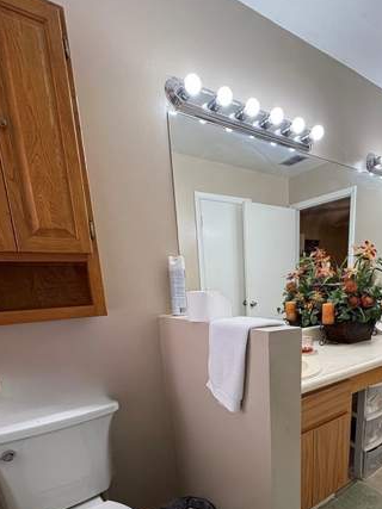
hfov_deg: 62.4
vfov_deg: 75.6
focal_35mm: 21
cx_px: 242
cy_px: 354
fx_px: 309
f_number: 2.2
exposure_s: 1/120
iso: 100
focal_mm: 2.22
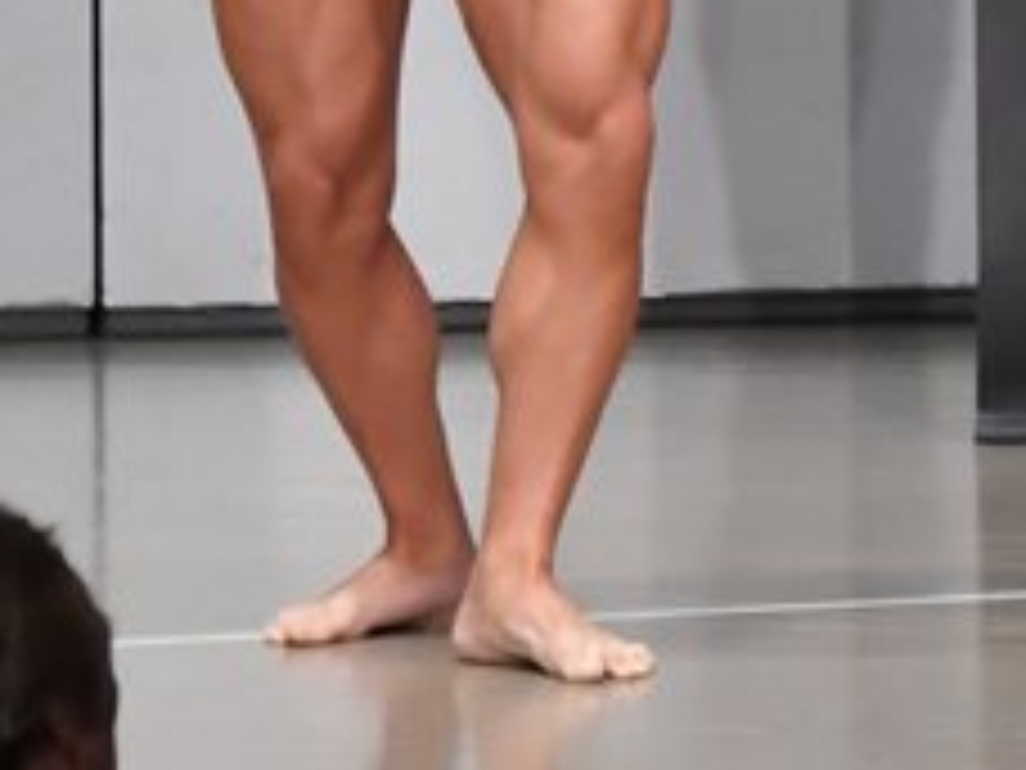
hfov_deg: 2.7
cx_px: 1519
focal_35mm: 734
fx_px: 21755
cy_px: -374
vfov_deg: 2.0
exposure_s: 1/400
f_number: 5.6
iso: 6400
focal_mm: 150
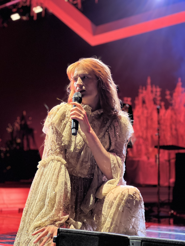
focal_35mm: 77
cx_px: 92
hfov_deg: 19.1
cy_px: 123
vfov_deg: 25.3
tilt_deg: +8.3
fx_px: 549
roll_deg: +1.6
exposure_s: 1/39
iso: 320
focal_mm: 9
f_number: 2.8
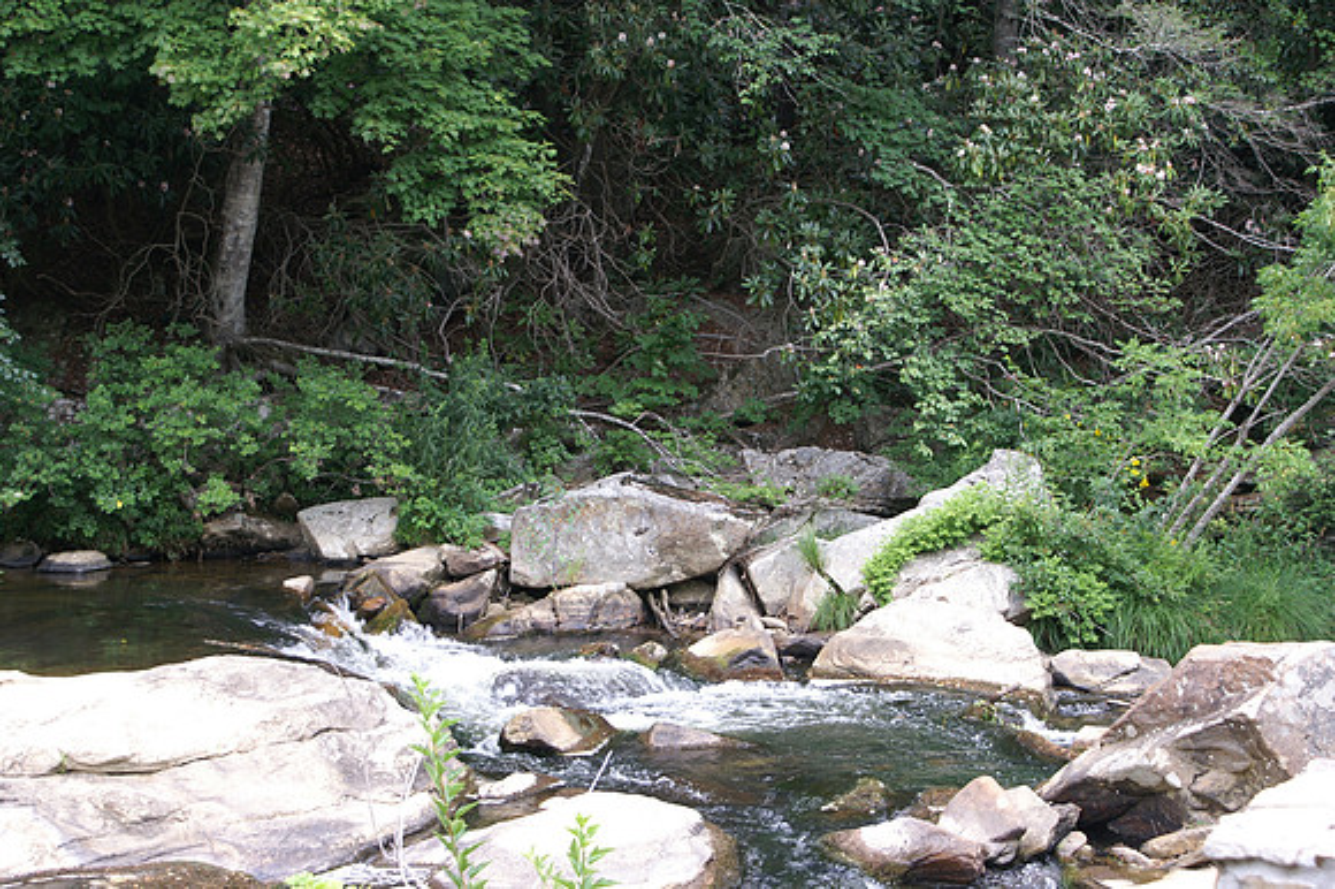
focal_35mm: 68
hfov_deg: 29.9
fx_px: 2502
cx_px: 668
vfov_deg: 20.1
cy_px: 444
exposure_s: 1/100
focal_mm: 45
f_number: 6.3
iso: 100
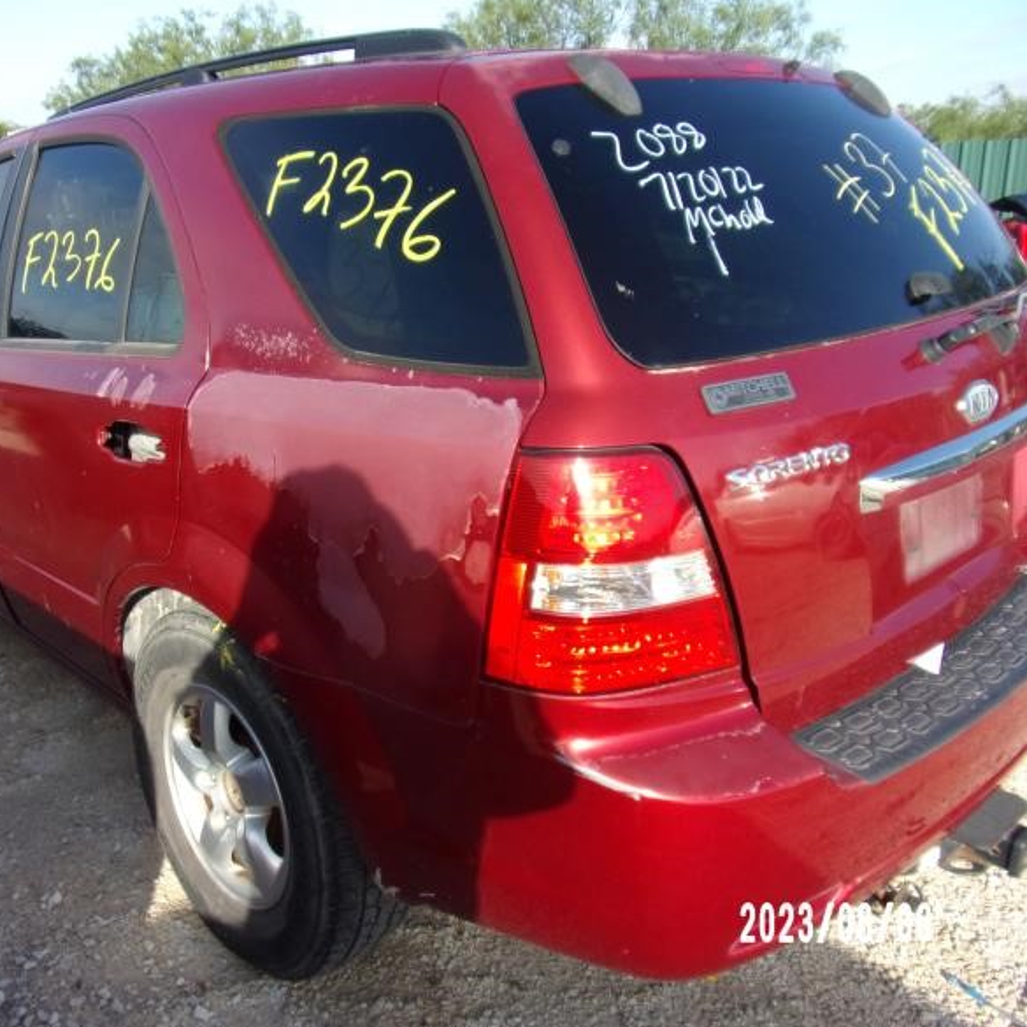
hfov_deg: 55.4
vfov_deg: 55.6
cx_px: 437
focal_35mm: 29
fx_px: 973
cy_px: 513
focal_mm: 4.3
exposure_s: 1/480
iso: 80
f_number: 3.3
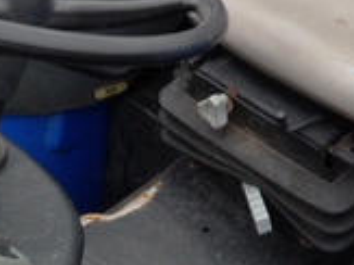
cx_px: 350
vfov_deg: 12.1
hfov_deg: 16.5
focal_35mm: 117
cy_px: -119
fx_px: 1196
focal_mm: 4.28
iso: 80
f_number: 2.4
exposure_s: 1/120
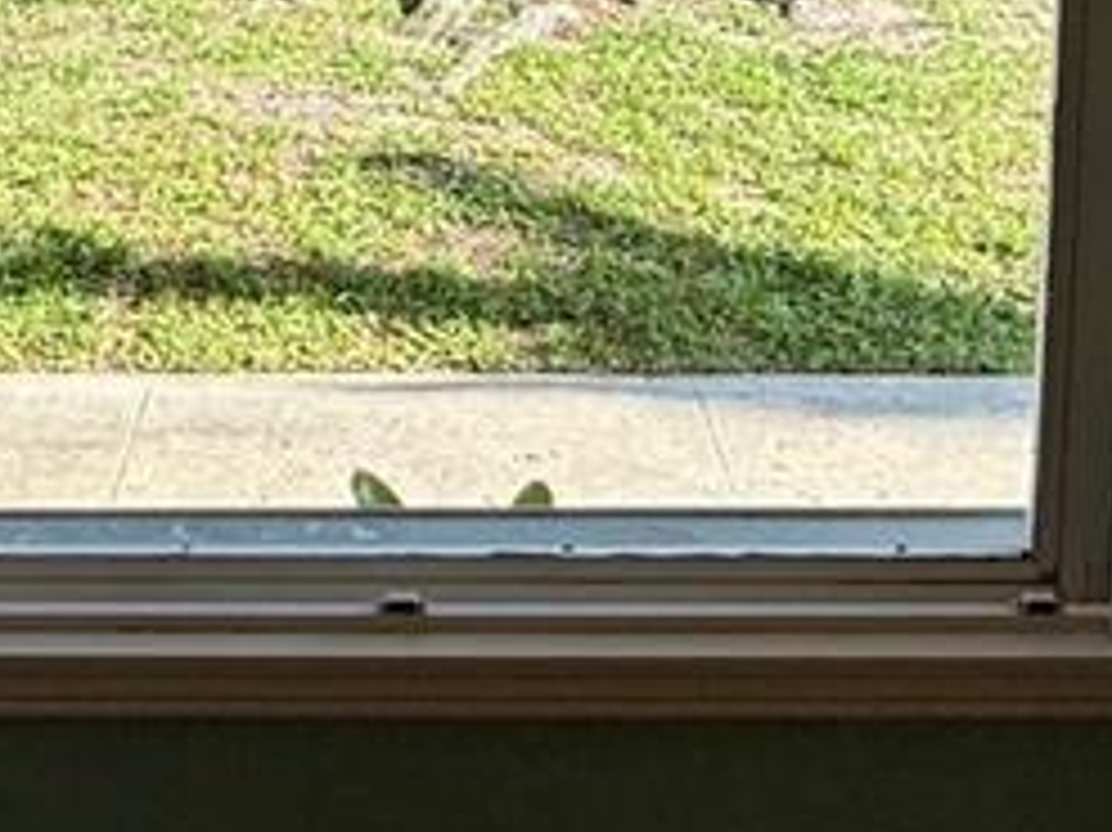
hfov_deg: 33.1
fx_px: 1862
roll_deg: +0.2
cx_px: 405
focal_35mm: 58
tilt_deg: -8.1
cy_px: -157
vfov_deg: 23.2
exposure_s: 1/301
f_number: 2.2
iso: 50
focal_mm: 2.22
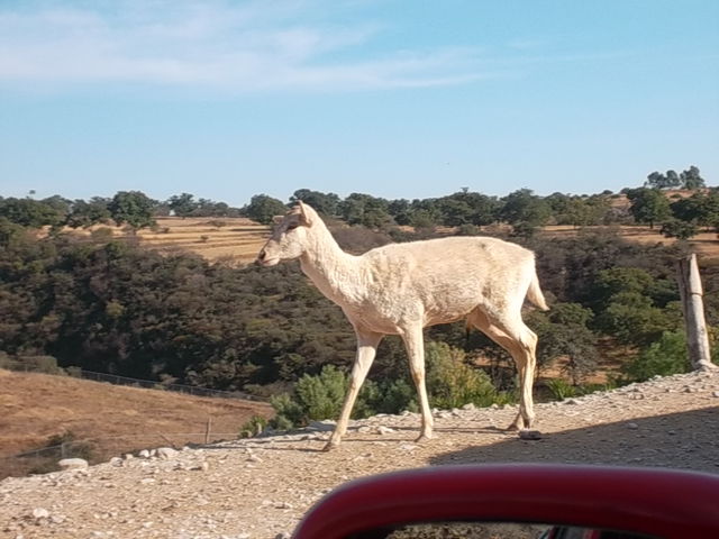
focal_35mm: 69
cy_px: 270
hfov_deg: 28.2
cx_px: 360
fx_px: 1433
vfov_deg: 21.3
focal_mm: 9.7
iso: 80
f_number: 5.3
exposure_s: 1/320
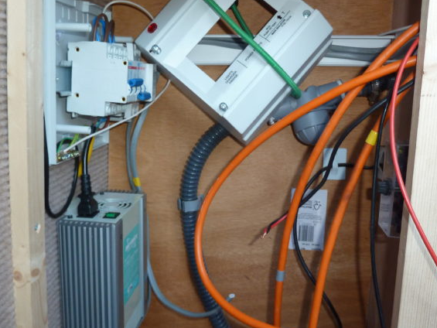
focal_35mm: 34
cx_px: 221
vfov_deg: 41.8
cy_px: 159
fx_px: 429
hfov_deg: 53.9
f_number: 3.3
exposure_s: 1/30
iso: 160
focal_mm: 4.1
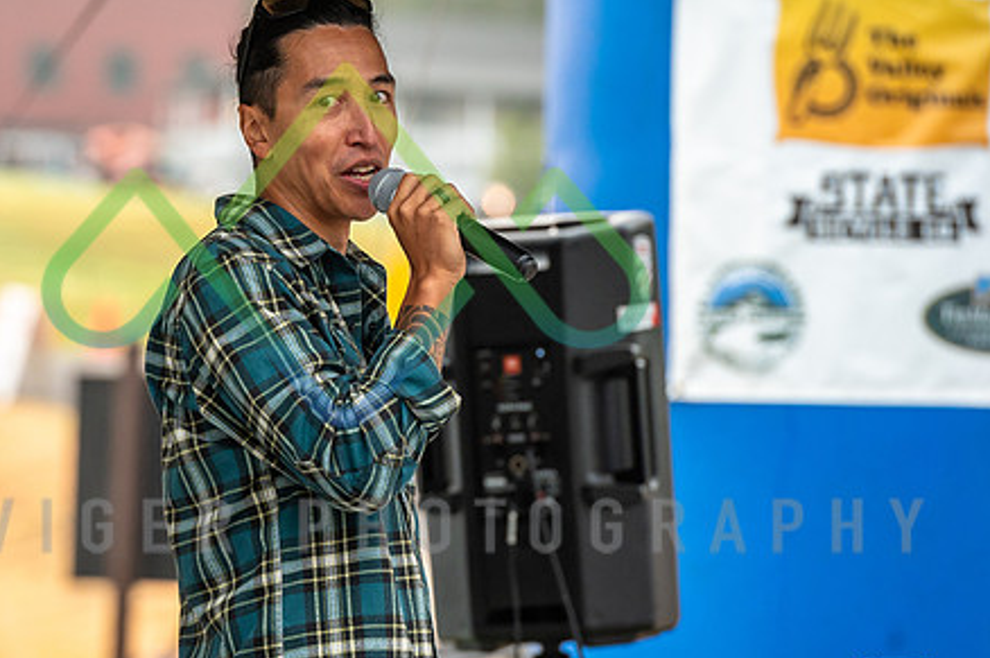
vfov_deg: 4.3
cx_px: 273
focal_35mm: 320
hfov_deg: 6.4
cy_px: 217
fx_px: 8790
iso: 1000
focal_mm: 200
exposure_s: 1/1250
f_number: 5
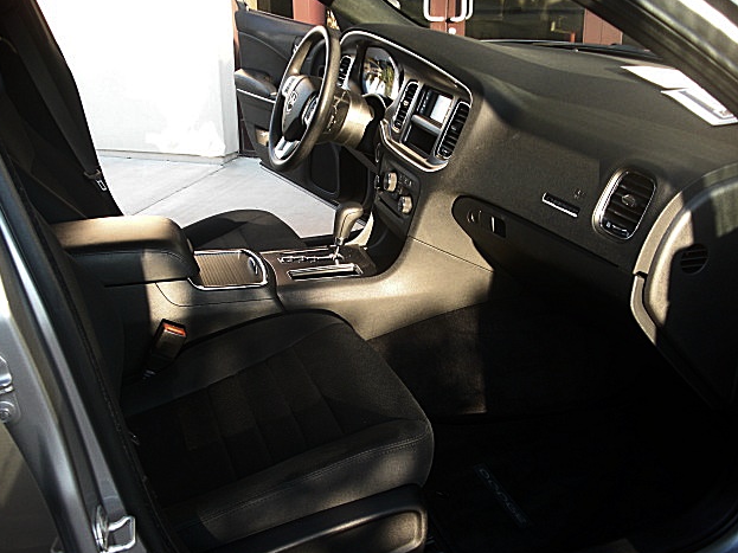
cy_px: 282
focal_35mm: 37
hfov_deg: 50.1
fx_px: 789
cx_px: 360
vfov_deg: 38.7
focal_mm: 6.3
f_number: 2.8
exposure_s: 1/100
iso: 100
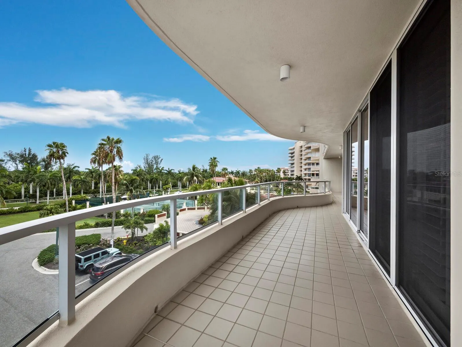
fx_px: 187
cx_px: 231
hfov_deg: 102.0
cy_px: 174
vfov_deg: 85.7
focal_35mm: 14
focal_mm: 7
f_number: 11
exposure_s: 1/320
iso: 400
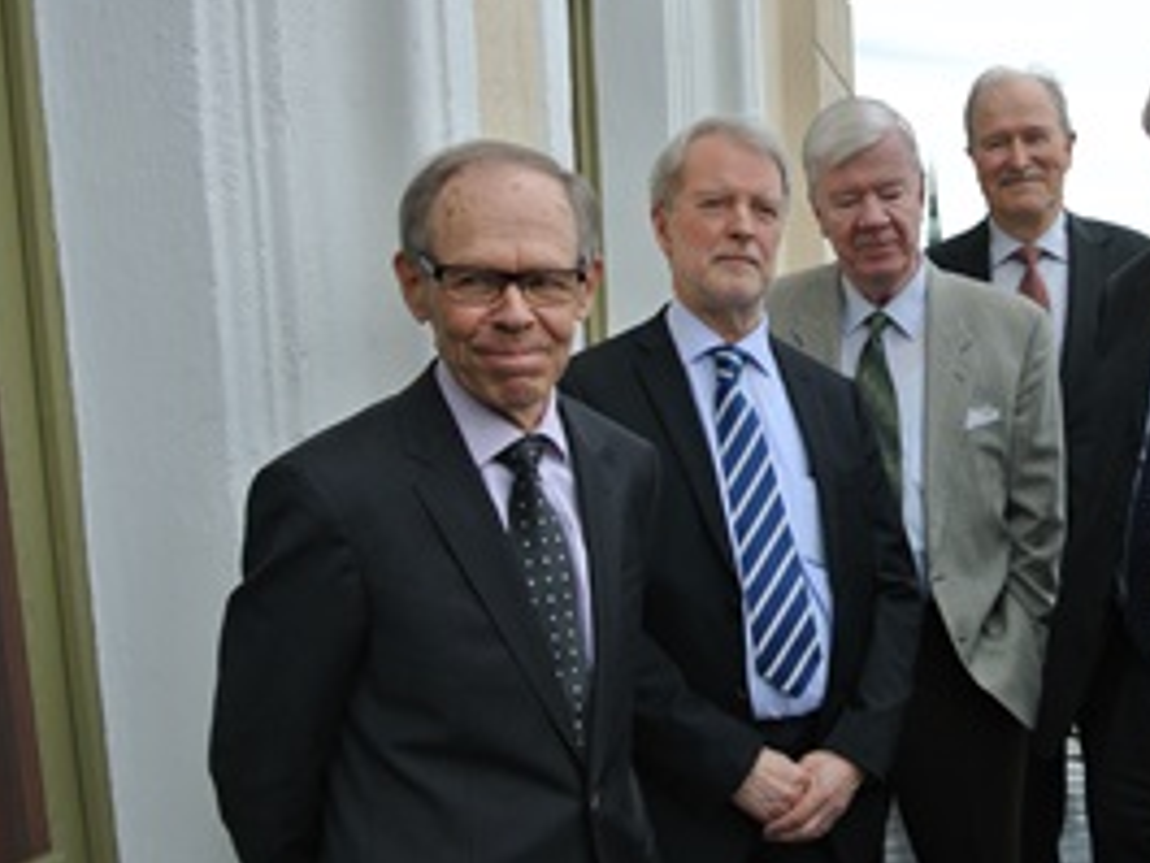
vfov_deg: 32.7
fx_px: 1462
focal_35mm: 44
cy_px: 553
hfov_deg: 41.0
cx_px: 935
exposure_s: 1/400
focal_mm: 10
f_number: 3.5
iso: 100
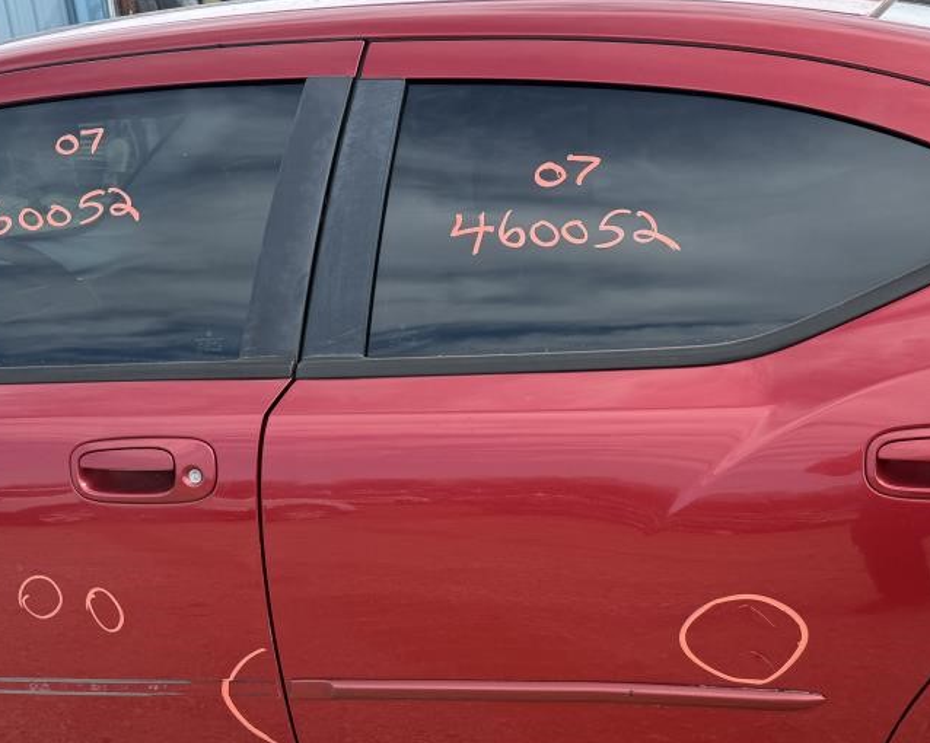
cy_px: 603
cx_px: 587
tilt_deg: -19.0
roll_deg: +6.0
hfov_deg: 39.3
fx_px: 1293
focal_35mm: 47
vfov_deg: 31.2
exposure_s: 1/1174
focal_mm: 6.76
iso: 80
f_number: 1.78
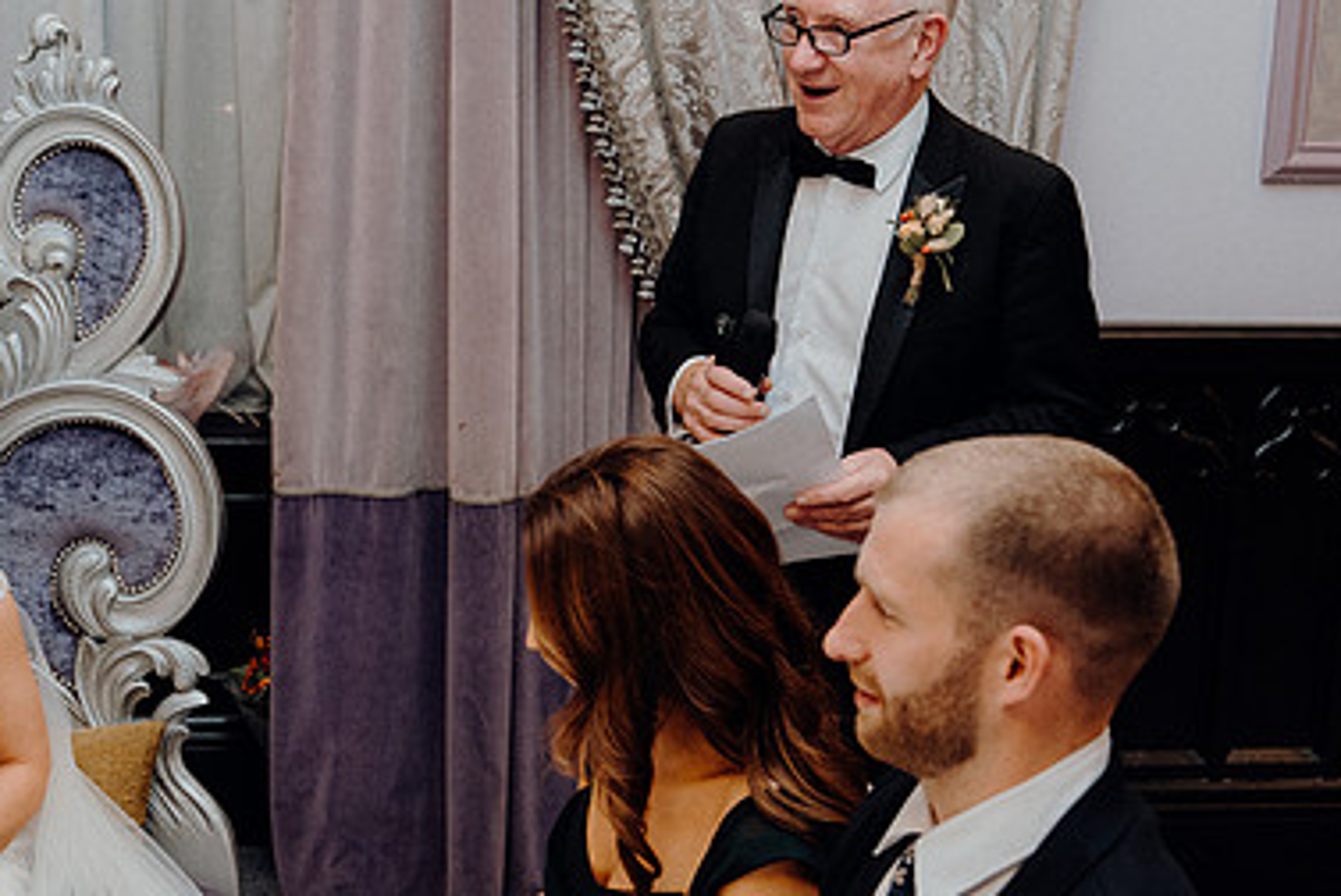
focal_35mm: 63
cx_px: 352
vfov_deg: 21.6
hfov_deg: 31.4
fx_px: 2348
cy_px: 418
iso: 2500
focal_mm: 41
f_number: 4
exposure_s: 1/160
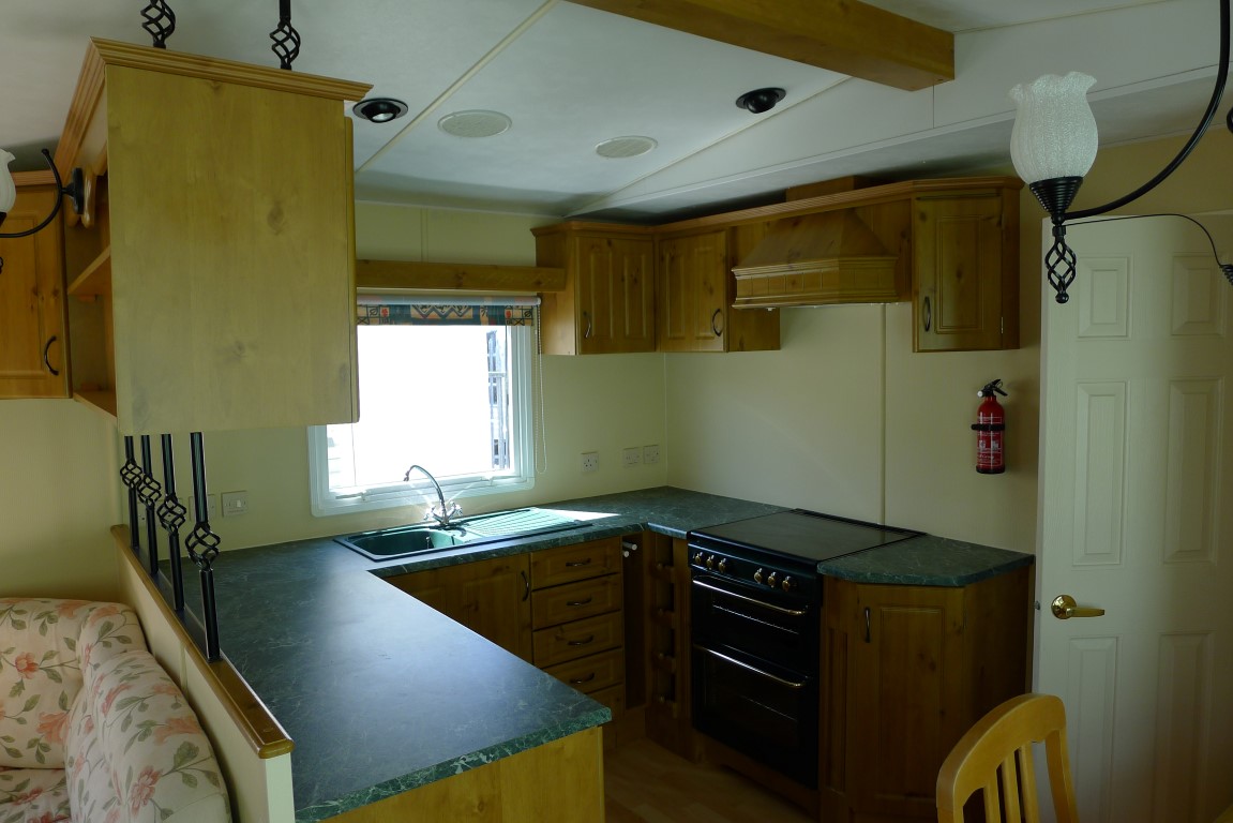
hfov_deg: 73.7
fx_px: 822
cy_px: 412
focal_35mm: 24
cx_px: 616
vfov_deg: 53.2
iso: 80
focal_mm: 5.1
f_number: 2.2
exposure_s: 1/125
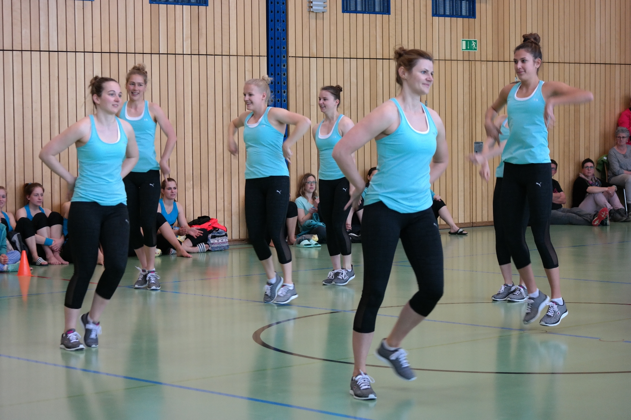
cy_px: 210
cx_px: 316
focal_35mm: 98
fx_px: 1717
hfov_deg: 20.8
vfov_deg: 14.0
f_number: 4.5
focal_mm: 64
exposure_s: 1/100
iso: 800
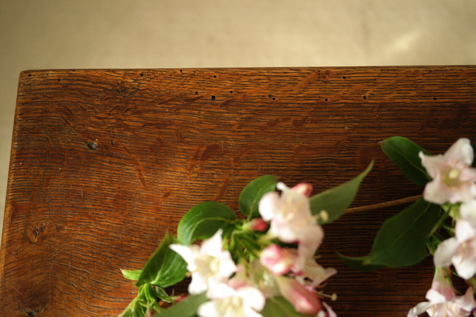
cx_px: 238
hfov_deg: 45.4
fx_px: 569
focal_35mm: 43
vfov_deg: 31.2
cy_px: 158
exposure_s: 1/25
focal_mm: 28
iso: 400
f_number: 5.6
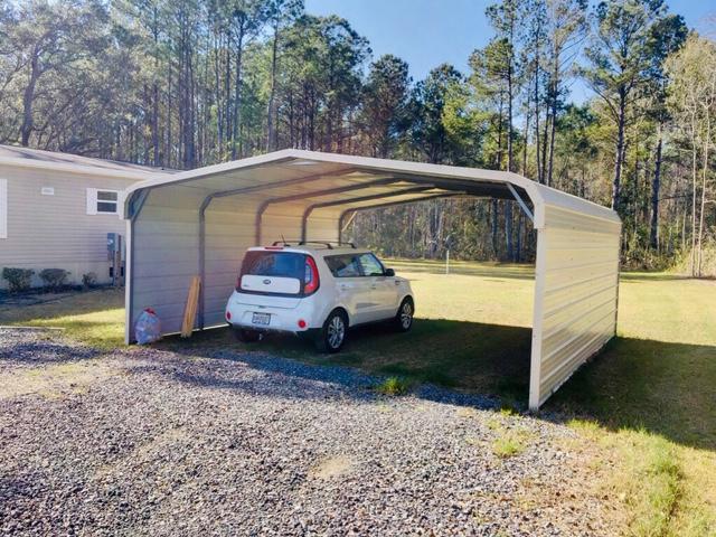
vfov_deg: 48.2
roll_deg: -0.9
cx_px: 358
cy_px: 268
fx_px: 600
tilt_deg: -2.0
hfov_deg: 61.7
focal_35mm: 29
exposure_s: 1/569
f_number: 2.2
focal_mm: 4.15
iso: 25
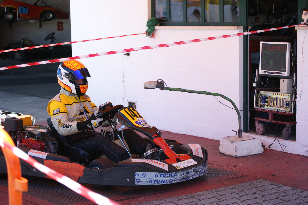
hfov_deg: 24.6
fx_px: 705
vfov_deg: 16.5
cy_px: 102
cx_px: 154
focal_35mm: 82
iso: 100
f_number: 4.5
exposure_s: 1/125
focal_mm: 55
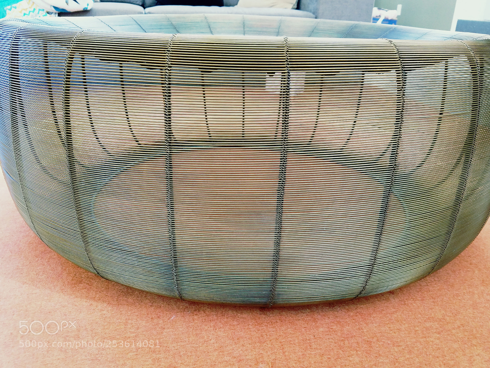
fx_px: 368
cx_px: 245
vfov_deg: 53.1
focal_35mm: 26
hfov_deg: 67.3
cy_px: 184
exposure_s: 1/60
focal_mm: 4.2
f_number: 1.7
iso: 125
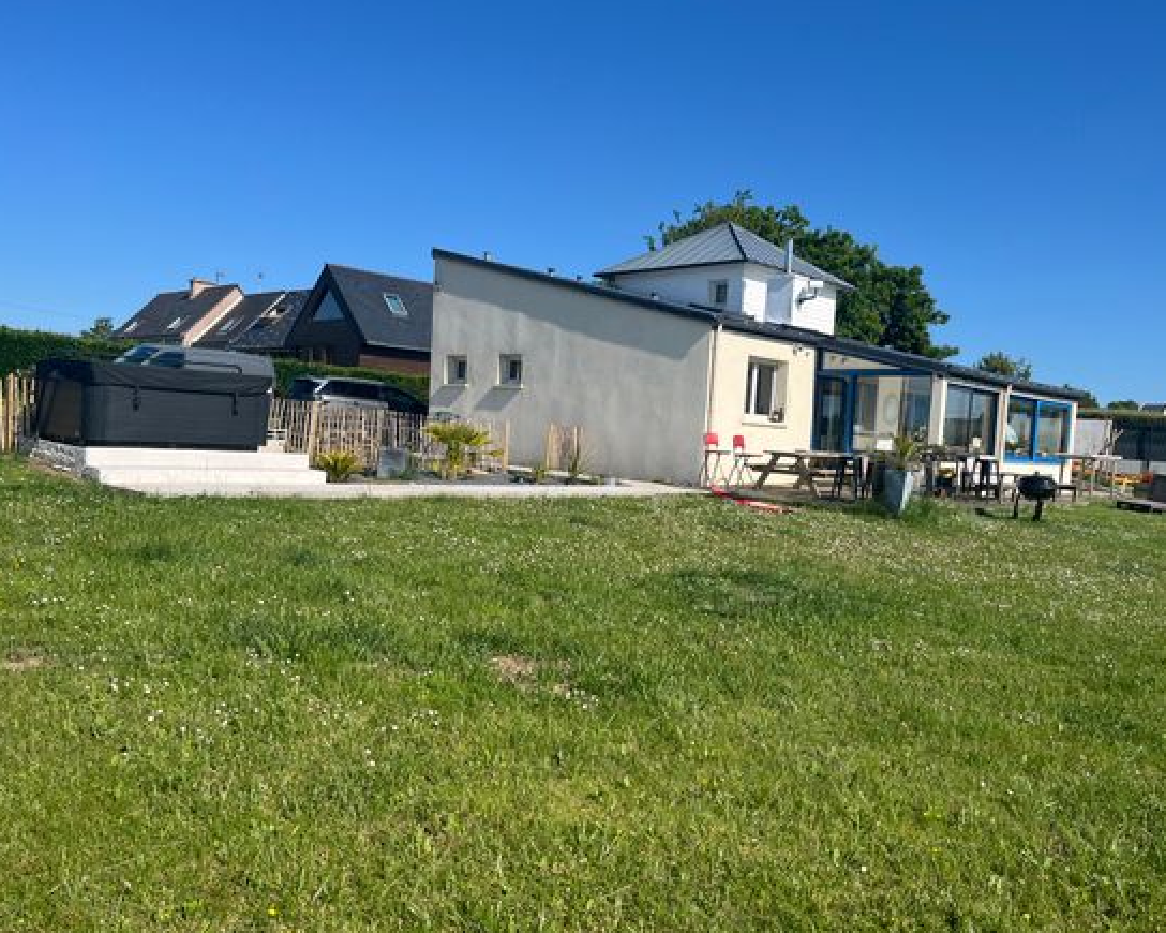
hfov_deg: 62.2
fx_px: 966
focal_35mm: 28
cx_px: 596
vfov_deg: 51.5
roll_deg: -3.2
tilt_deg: -3.2
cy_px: 472
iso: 50
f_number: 1.6
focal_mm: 5.1
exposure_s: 1/3876
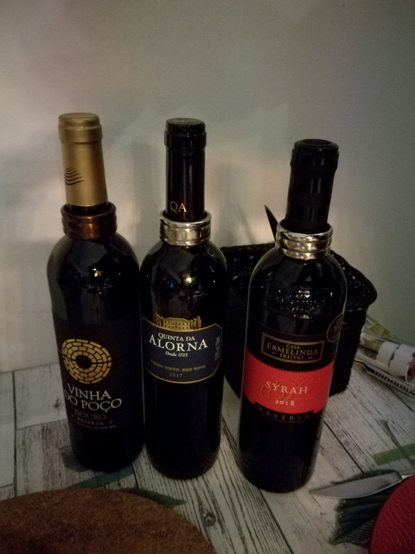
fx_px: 432
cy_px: 277
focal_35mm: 27
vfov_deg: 65.3
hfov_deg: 51.4
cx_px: 208
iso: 2500
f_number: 2
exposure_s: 1/12.5
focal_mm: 3.79
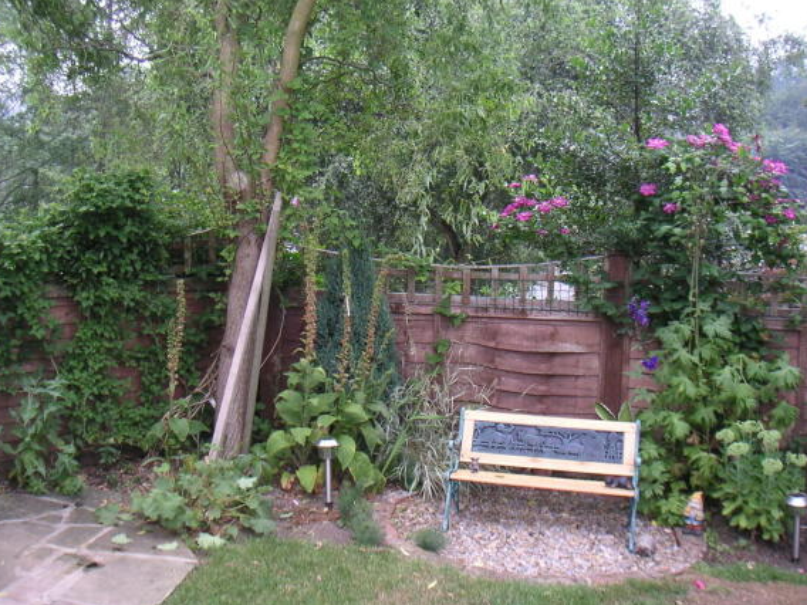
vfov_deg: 36.8
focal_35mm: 39
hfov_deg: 47.9
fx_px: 909
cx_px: 396
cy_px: 298
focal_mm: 6
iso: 50
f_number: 2.8
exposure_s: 1/60
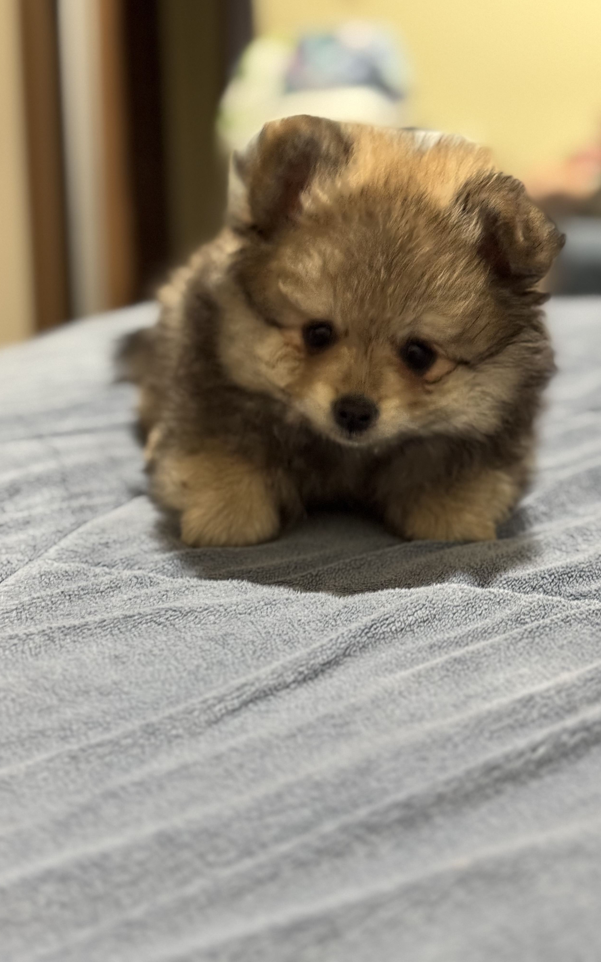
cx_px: 343
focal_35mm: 51
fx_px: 1337
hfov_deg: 25.3
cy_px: 481
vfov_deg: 39.6
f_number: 1.78
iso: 640
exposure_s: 1/30
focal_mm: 6.76
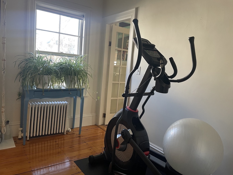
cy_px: 88
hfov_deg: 67.3
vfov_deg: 53.1
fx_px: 175
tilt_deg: -6.3
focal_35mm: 26
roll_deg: -4.4
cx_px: 116
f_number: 1.6
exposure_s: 1/60
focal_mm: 4.2
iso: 80
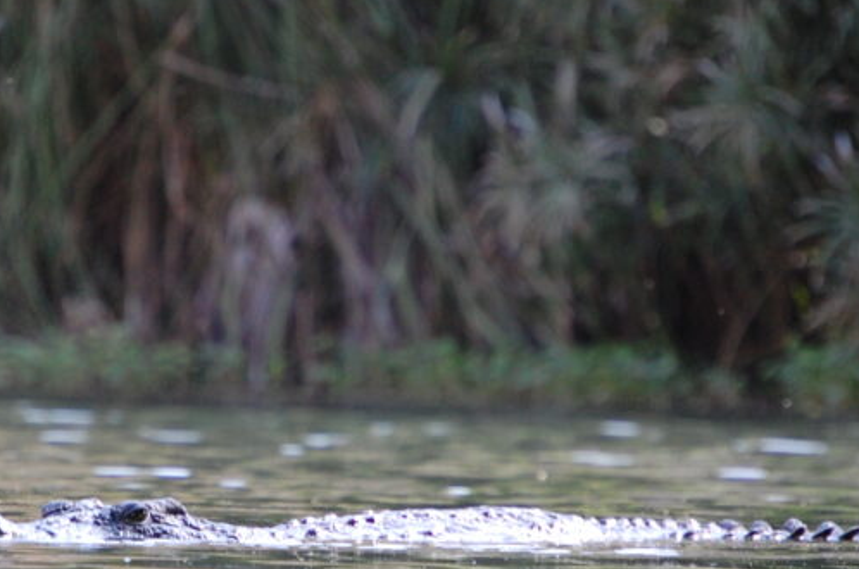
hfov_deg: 3.3
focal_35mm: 617
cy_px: 539
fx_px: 14694
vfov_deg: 2.2
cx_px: 214
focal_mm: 200
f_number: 5.6
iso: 800
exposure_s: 1/320
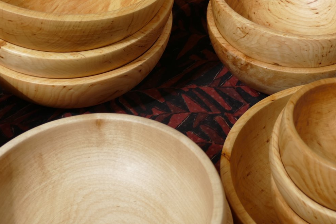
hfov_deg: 23.3
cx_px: 216
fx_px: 812
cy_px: 63
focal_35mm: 87
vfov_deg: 15.6
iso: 125
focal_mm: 15.26
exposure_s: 1/160
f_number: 3.2
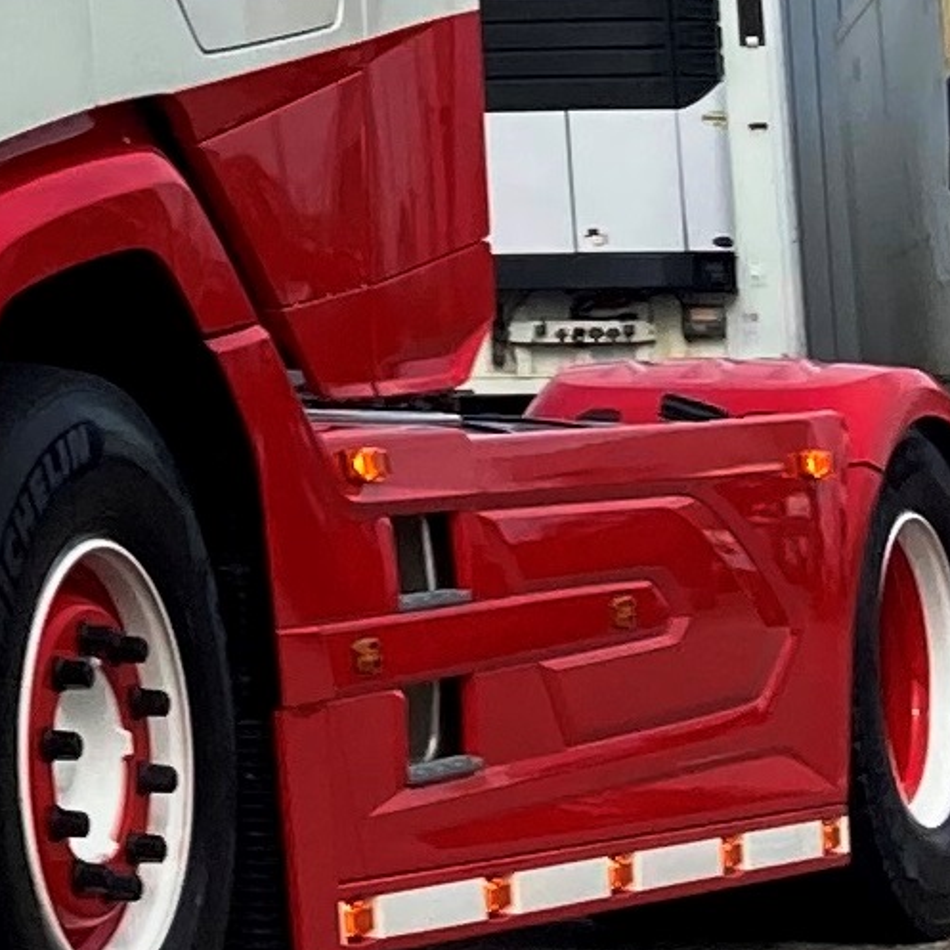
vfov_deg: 10.7
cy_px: -846
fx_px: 4719
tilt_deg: +7.5
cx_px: -1688
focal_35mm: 152
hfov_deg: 9.5
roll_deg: -0.6
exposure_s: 1/2114
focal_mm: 3.99
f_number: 1.8
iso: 20
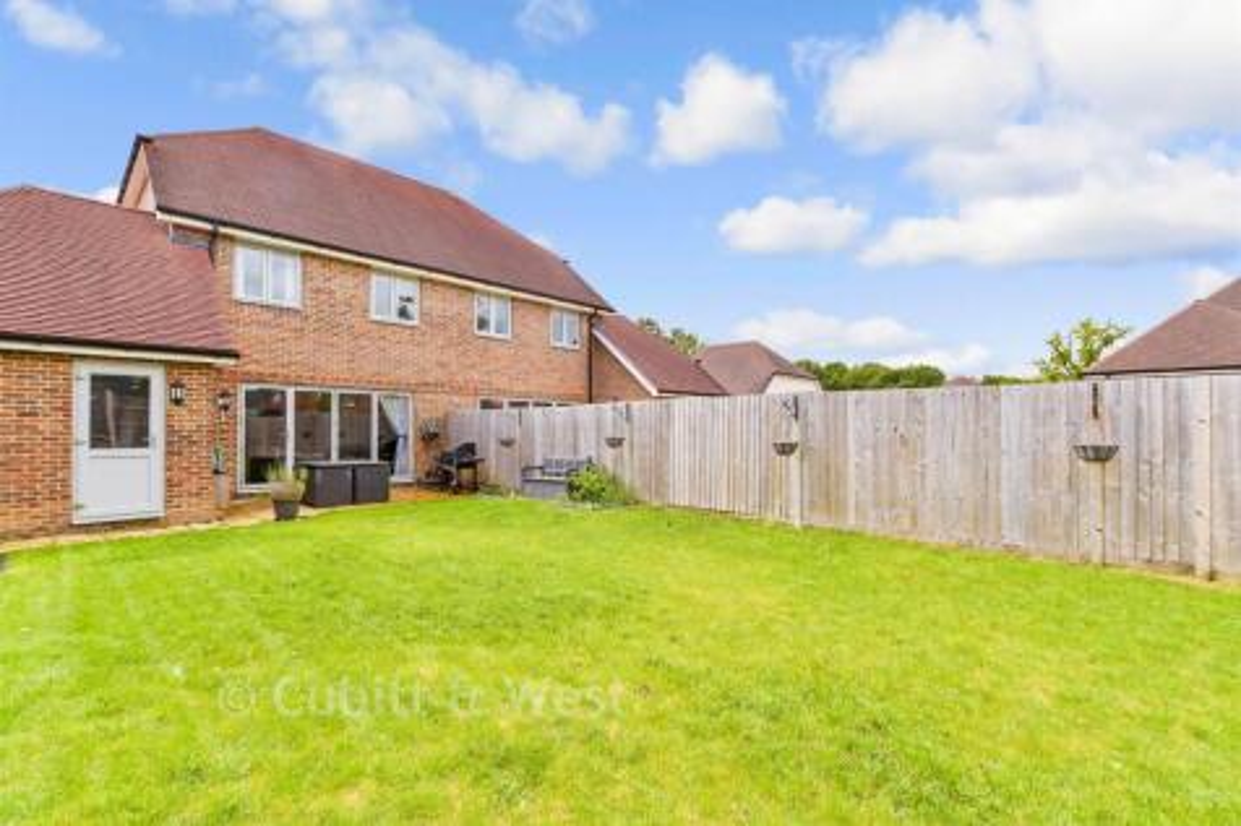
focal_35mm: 15
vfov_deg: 77.3
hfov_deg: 100.4
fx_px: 517
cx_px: 620
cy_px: 413
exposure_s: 1/320
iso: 160
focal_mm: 10
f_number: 8
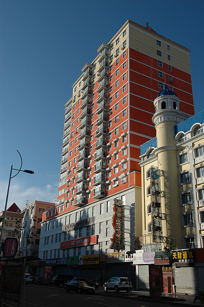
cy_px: 154
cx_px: 102
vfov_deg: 53.2
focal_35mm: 36
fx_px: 307
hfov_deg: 36.8
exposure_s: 1/640
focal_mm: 24
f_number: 8
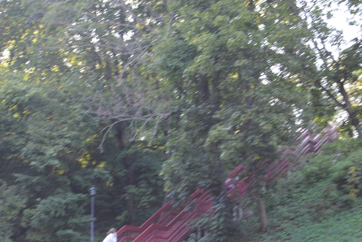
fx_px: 830
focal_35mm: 82
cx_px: 181
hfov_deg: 24.6
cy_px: 121
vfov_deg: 16.6
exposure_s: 1/30
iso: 220
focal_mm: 55
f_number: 5.6
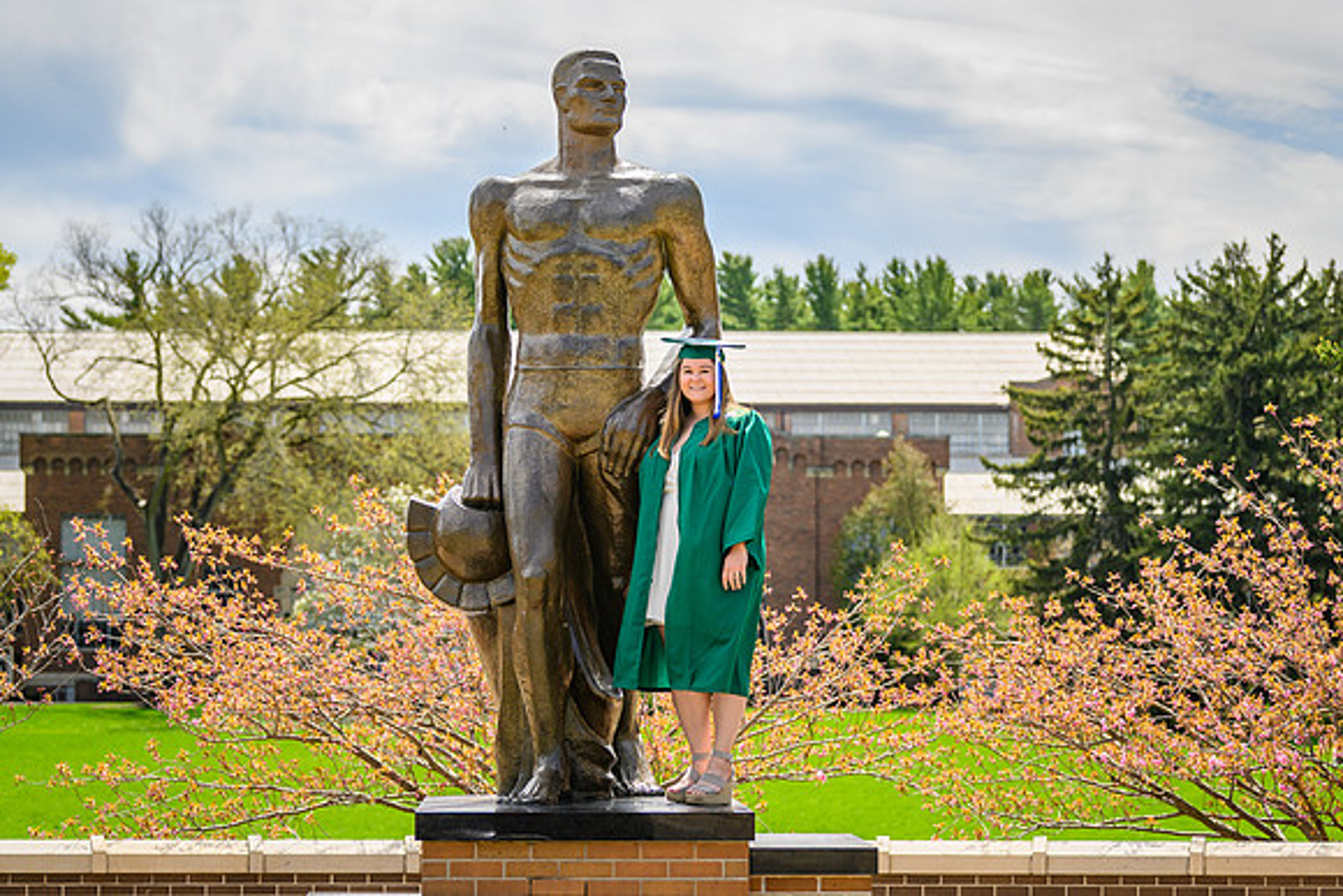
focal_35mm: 95
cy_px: 404
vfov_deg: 14.5
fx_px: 3528
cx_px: 692
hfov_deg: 21.6
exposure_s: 1/3200
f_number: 4
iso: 400
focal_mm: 86
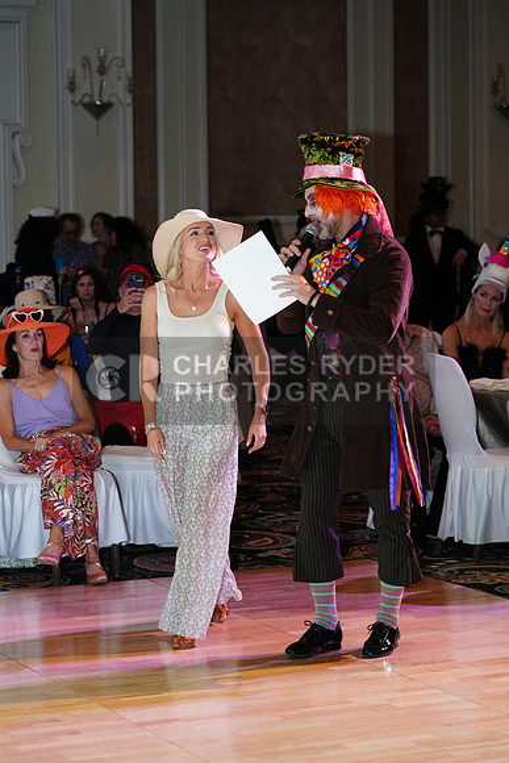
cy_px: 382
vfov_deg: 19.5
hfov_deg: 13.0
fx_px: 2225
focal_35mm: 105
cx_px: 254
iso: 2500
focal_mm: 105
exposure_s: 1/250
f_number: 4
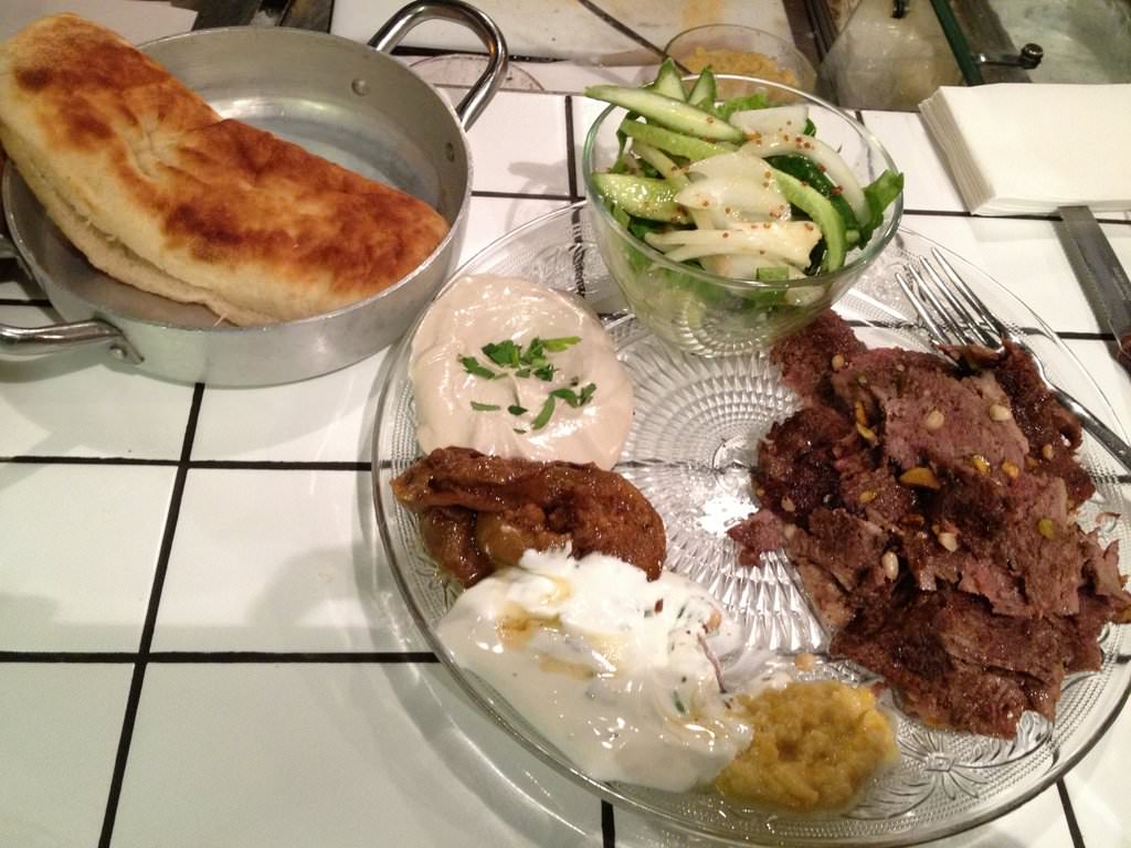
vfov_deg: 40.7
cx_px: 566
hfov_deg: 52.6
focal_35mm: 35
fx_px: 1144
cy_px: 424
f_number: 2.4
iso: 320
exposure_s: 1/20
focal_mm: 4.28
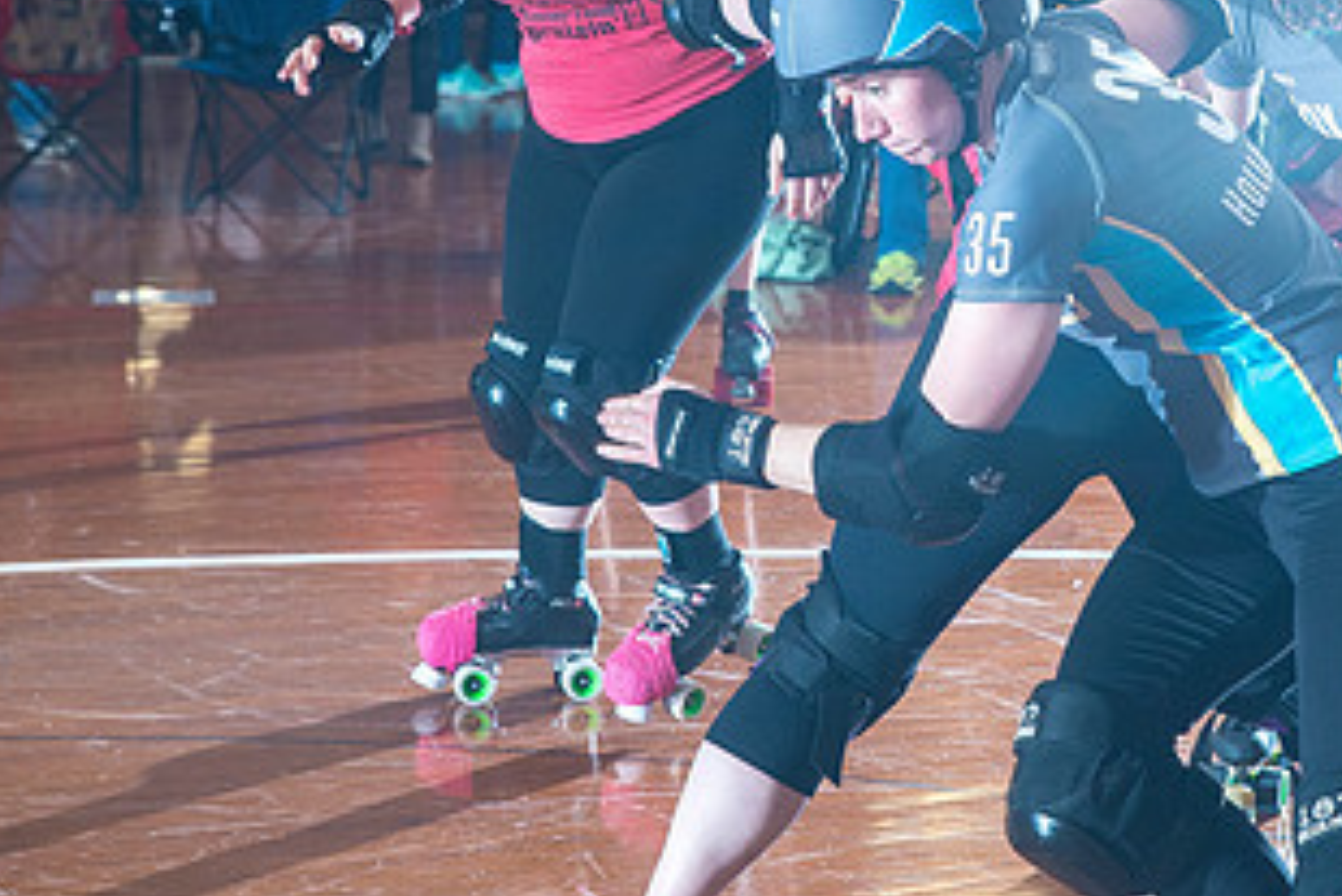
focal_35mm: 116
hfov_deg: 17.5
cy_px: 180
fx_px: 4326
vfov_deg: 11.8
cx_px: 1065
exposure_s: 1/160
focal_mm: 62
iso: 800
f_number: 5.6
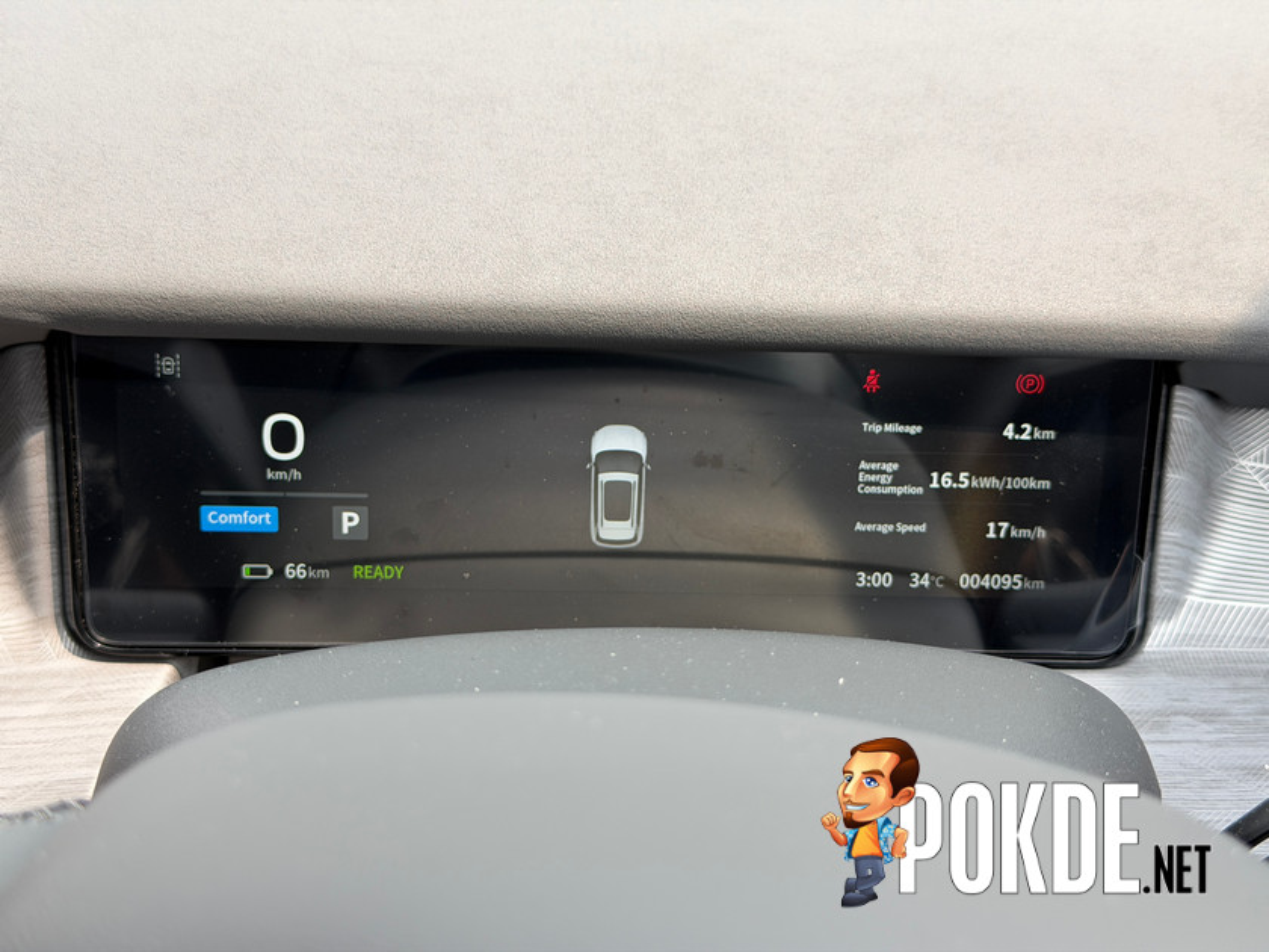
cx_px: 634
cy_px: 476
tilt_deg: -27.6
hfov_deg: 39.7
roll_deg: -1.7
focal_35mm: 48
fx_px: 1760
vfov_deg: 30.3
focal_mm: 6.76
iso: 64
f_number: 1.78
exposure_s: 1/149
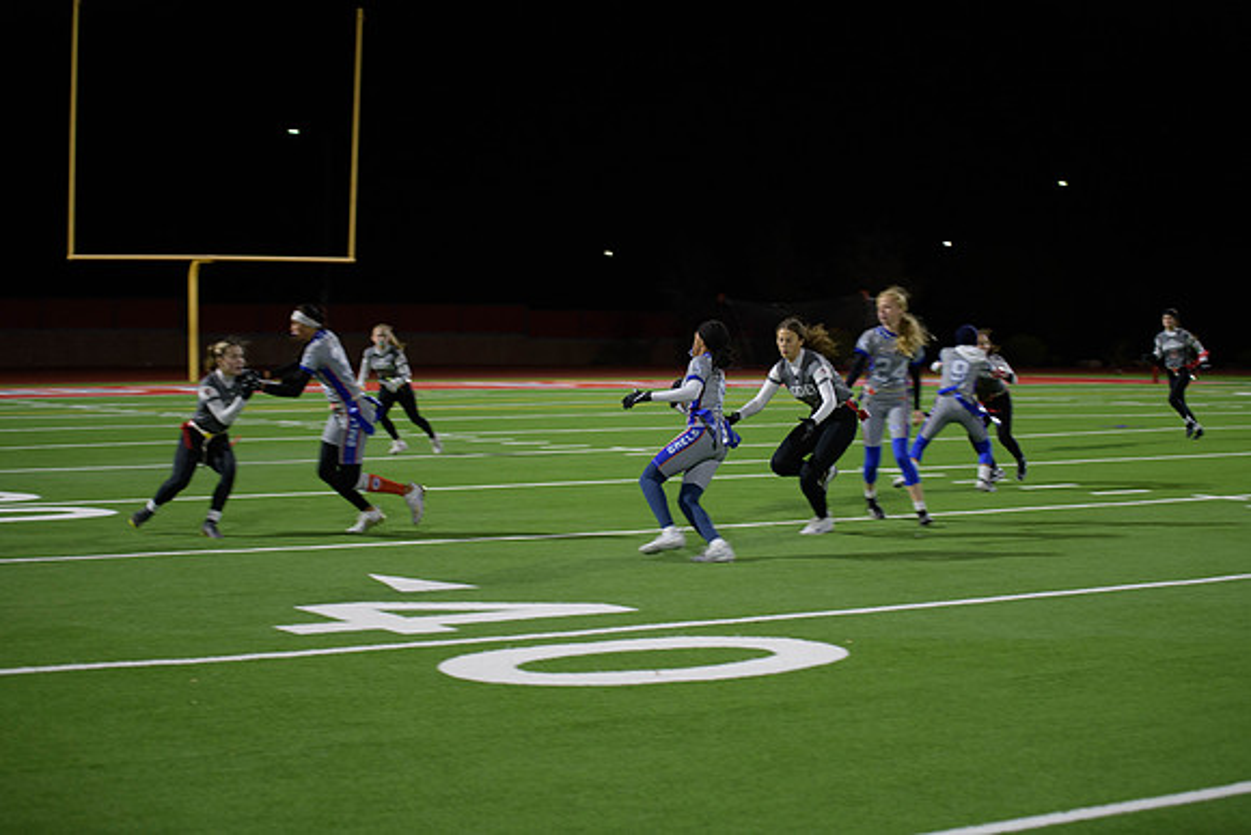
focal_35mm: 70
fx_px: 2433
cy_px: 418
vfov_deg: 19.5
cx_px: 626
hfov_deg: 28.8
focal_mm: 70
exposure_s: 1/200
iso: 800
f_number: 2.8
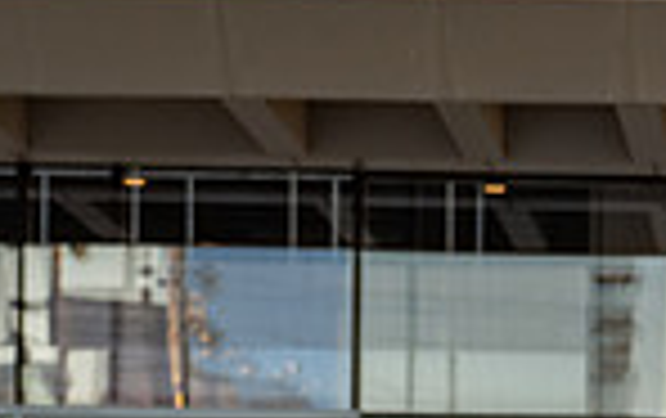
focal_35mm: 270
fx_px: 4908
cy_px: 849
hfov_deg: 7.6
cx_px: 1109
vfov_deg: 4.8
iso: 250
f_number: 2.5
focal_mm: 50
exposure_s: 1/320
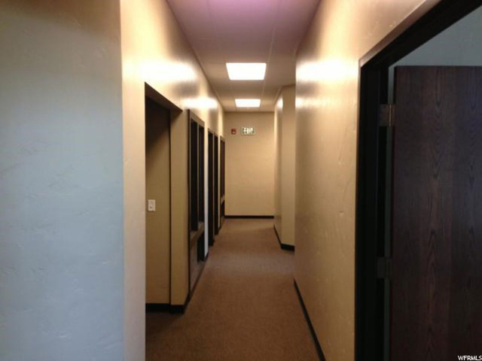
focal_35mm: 33
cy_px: 180
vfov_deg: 42.9
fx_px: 459
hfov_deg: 55.4
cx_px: 241
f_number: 2.4
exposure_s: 1/20
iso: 125
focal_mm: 4.13
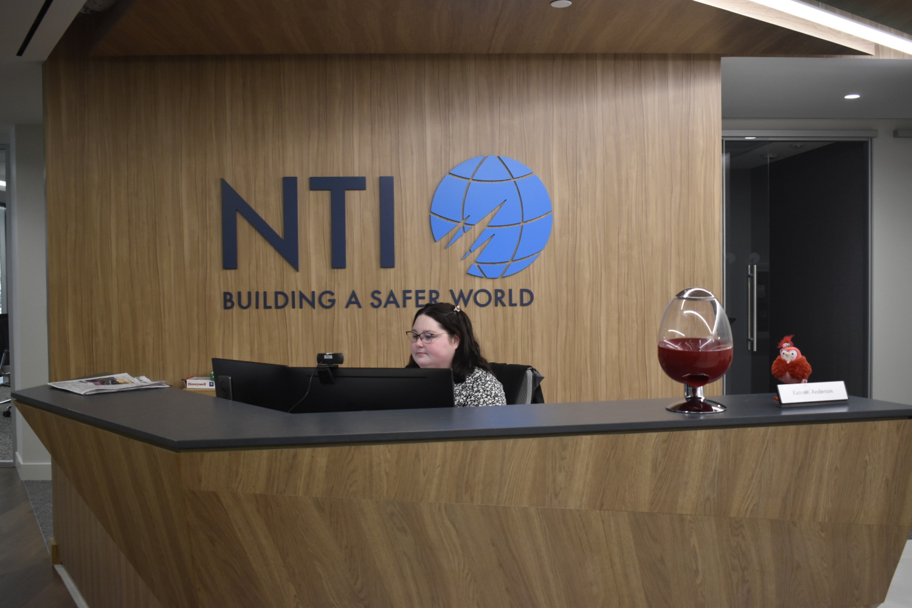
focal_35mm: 38
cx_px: 456
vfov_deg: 35.5
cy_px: 304
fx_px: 950
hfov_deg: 51.3
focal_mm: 25
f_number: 4
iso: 900
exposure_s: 1/125
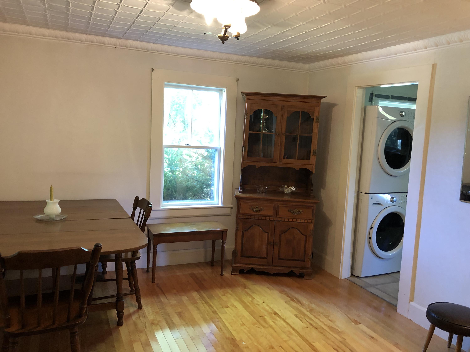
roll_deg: -2.2
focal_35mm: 28
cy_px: 176
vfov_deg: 49.7
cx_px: 235
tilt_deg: -6.1
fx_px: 380
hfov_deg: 63.4
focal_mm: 3.99
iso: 50
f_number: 1.8
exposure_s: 1/15
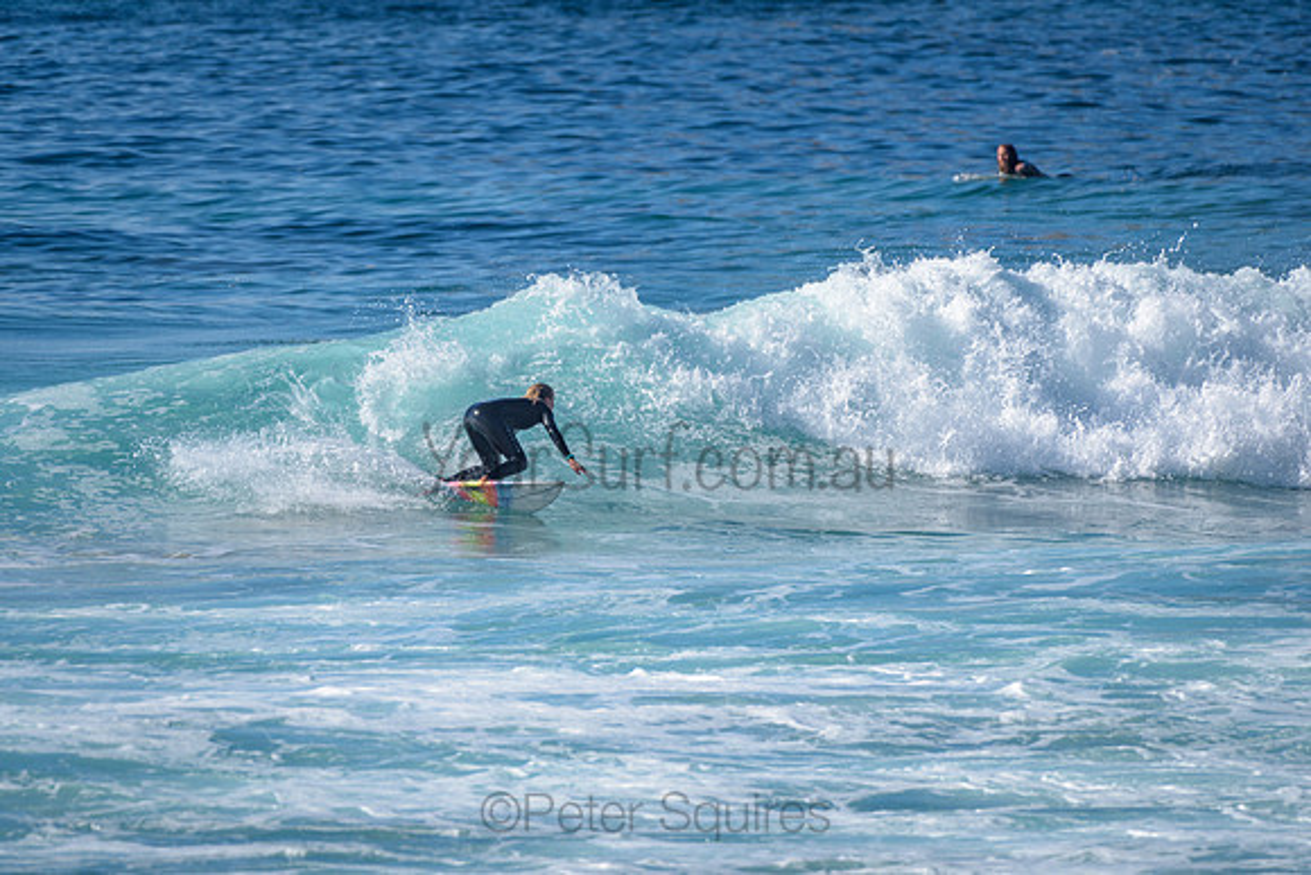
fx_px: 22321
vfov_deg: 2.2
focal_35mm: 613
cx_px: 521
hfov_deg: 3.4
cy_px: 393
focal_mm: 500
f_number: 5.6
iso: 160
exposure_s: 1/2000
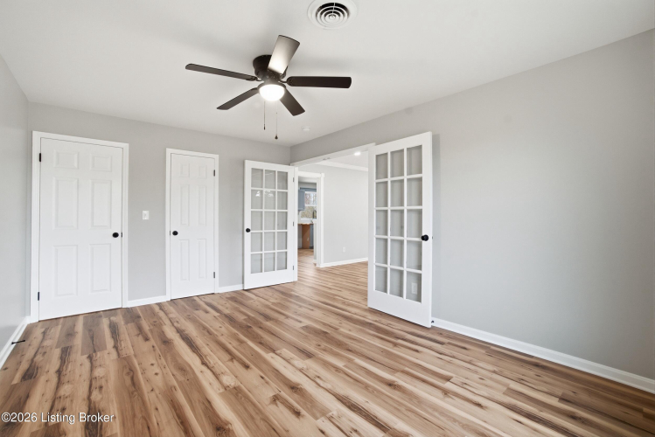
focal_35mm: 15
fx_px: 273
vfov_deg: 77.4
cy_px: 218
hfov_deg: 100.4
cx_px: 328
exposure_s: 1/80
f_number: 11
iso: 400
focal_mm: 10
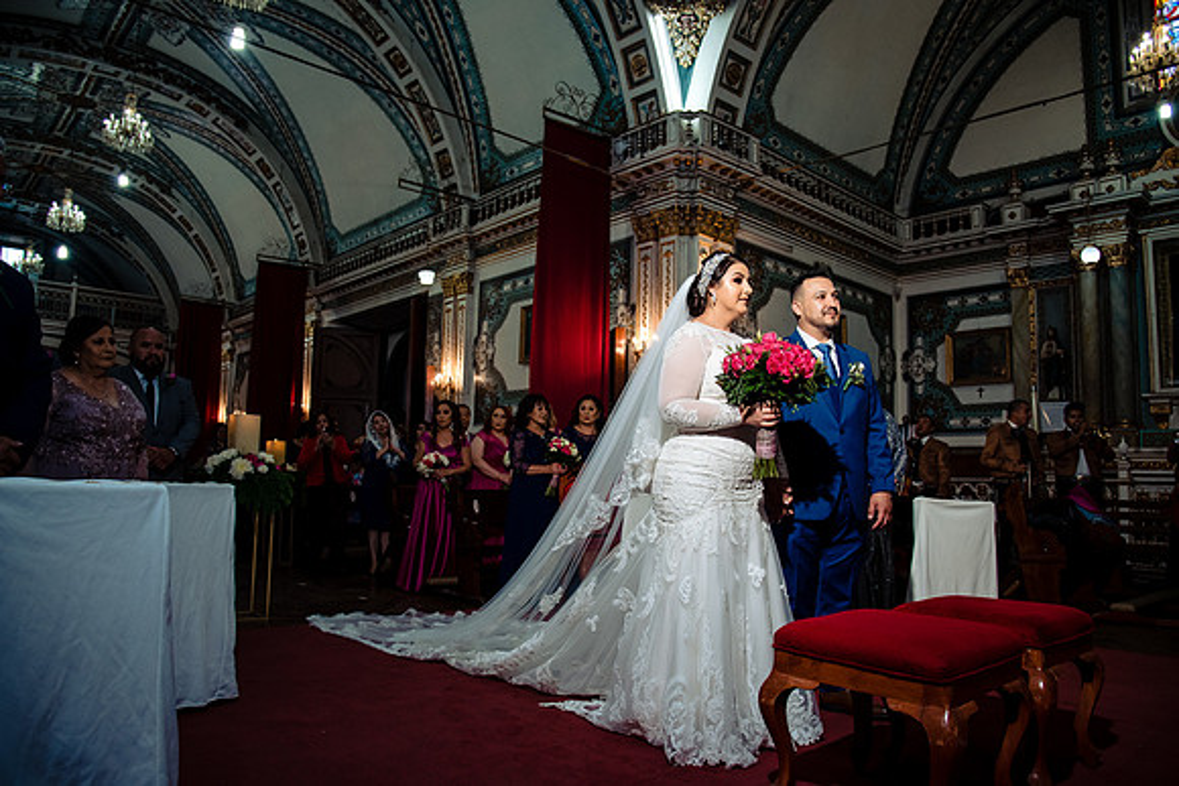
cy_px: 393
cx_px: 590
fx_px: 815
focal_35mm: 25
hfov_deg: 71.7
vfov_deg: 51.5
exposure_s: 1/160
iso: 1600
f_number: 5.6
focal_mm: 24
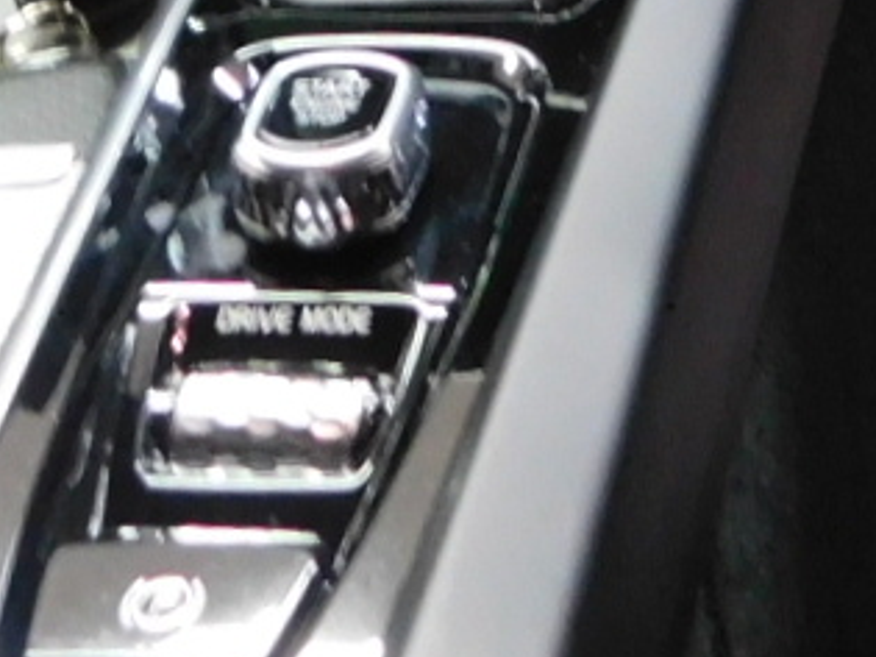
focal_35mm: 117
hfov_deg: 15.9
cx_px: 1168
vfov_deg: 10.7
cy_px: -952
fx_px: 2960
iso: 400
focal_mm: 4
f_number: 3
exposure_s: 1/8
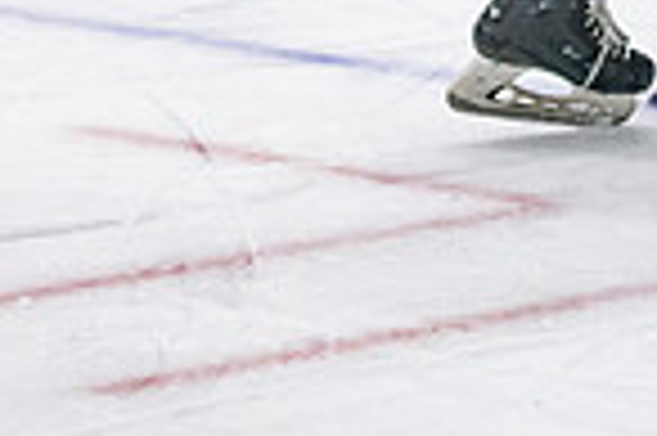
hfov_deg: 4.7
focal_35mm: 434
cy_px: -506
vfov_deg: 3.1
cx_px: 861
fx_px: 7912
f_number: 3.2
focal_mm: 90
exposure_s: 1/640
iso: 2000
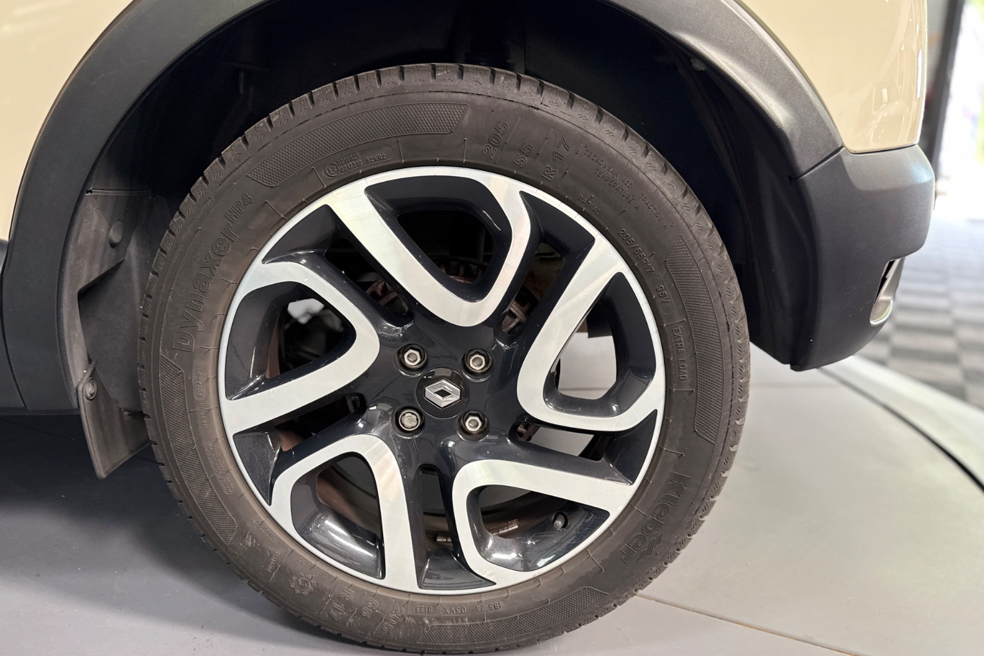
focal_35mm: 27
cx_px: 483
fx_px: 738
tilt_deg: -16.7
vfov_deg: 47.8
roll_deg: -0.2
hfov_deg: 67.4
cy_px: 373
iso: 160
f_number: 1.78
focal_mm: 6.76
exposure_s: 1/50
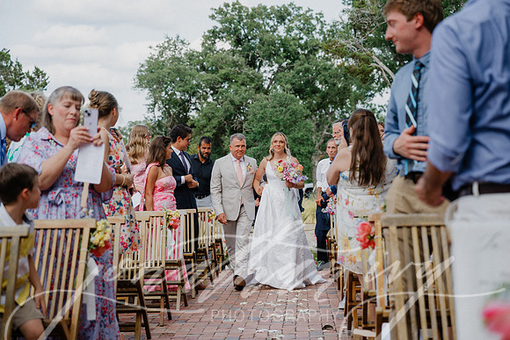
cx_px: 255
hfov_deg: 28.8
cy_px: 170
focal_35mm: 70
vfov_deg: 19.5
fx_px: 992
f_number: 3.5
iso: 100
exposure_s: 1/500
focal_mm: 70
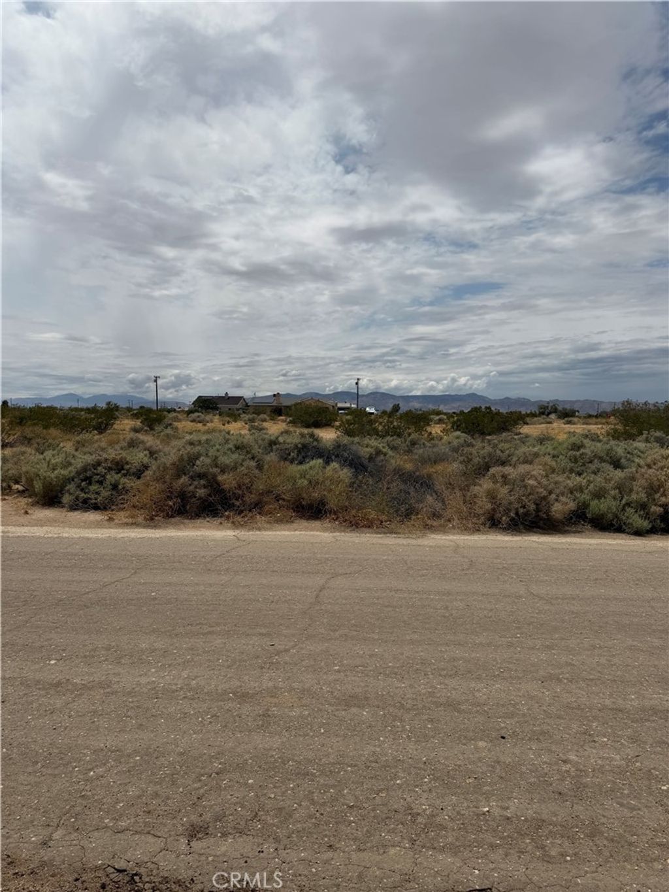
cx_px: 334
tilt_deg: -3.1
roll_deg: -1.3
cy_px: 446
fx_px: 618
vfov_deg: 71.6
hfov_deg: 56.8
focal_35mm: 24
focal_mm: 6.76
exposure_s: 1/17544
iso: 80
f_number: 1.78
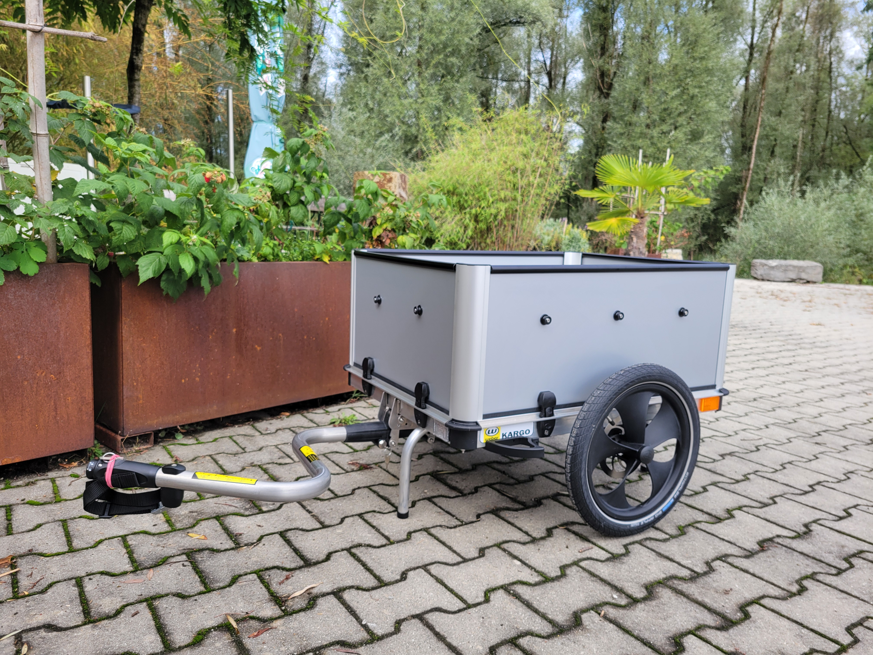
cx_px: 436
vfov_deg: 53.1
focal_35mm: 26
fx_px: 656
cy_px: 328
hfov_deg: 67.3
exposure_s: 1/765
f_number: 1.8
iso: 40
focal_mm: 5.4
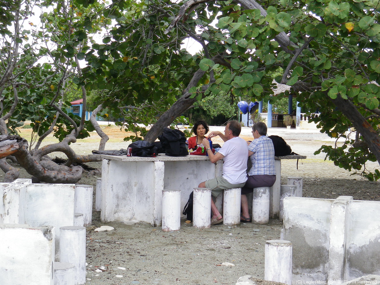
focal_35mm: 71
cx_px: 190
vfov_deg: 20.7
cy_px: 142
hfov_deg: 27.4
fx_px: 779
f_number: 4.9
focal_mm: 12.5
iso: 80
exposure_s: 1/100
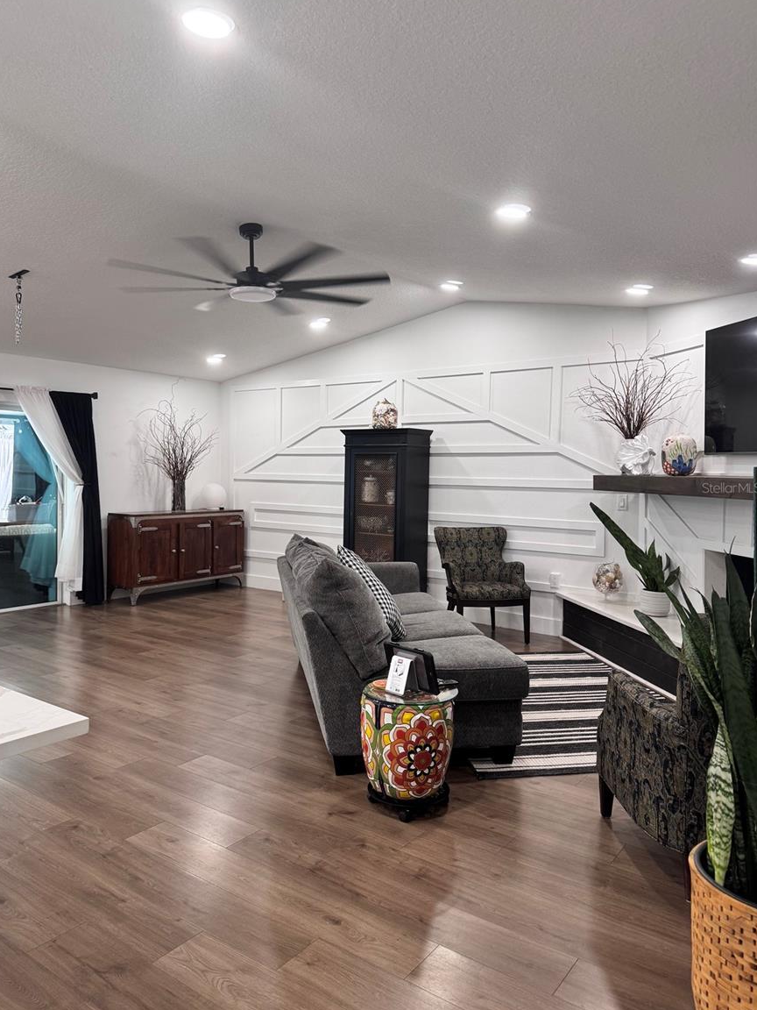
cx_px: 370
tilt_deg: -0.4
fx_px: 729
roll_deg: -0.7
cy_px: 487
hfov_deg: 54.9
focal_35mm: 25
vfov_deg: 69.4
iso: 125
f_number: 1.78
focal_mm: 6.76
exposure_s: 1/60
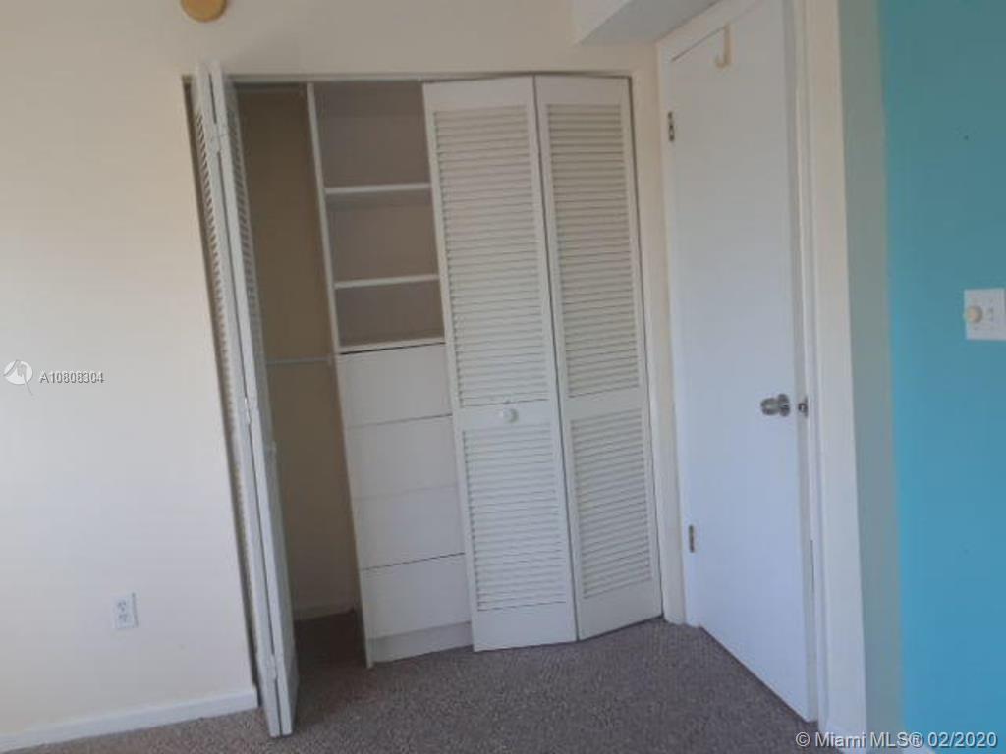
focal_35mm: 30
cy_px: 377
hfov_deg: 60.0
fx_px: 872
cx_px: 503
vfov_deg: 46.8
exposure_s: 1/30
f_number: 1.9
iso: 40
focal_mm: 2.47
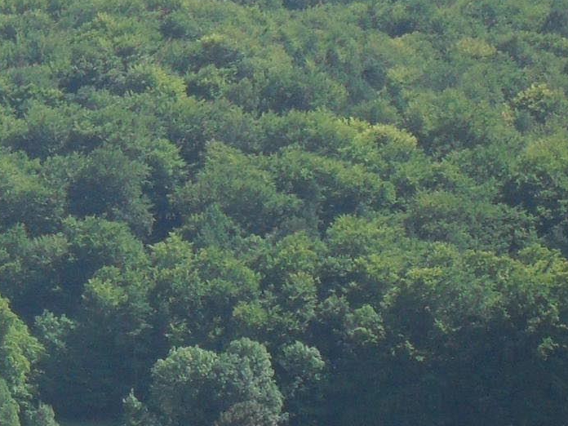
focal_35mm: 391
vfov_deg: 3.8
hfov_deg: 5.1
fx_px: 6416
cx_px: -64
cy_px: 632
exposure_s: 1/350
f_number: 5.2
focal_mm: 18.6
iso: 100
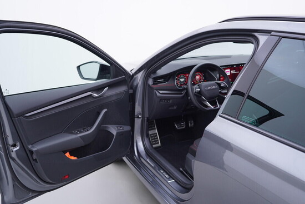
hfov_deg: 53.1
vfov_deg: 36.9
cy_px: 102
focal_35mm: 36
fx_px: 305
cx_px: 152
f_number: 3.2
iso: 125
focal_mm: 24
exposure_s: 1/50
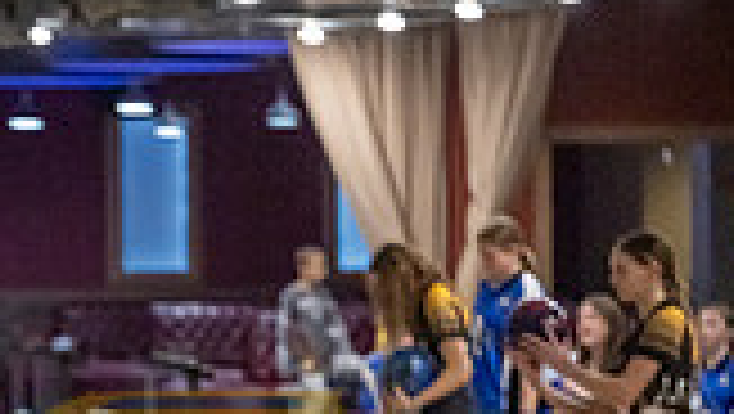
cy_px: 680
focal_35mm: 243
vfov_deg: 5.0
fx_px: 4733
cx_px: 135
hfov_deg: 8.8
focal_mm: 84
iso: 4000
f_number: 3.5
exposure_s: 1/800
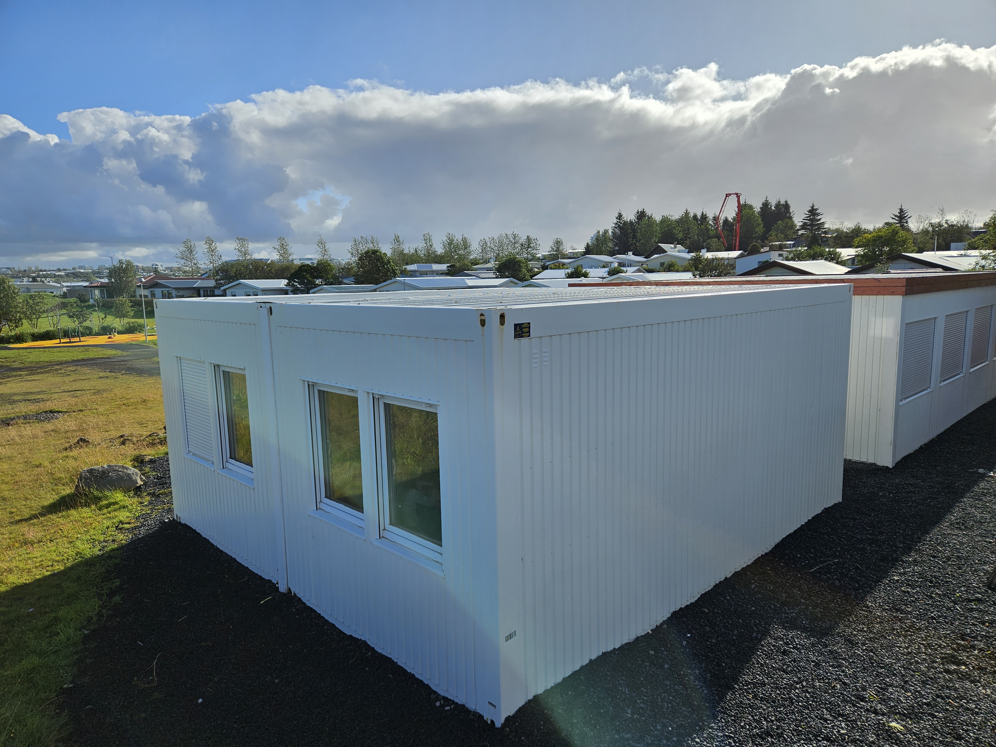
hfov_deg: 73.9
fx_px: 662
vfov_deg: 58.9
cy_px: 374
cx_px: 498
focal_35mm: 23
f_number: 1.8
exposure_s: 1/2767
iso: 25
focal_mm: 5.4
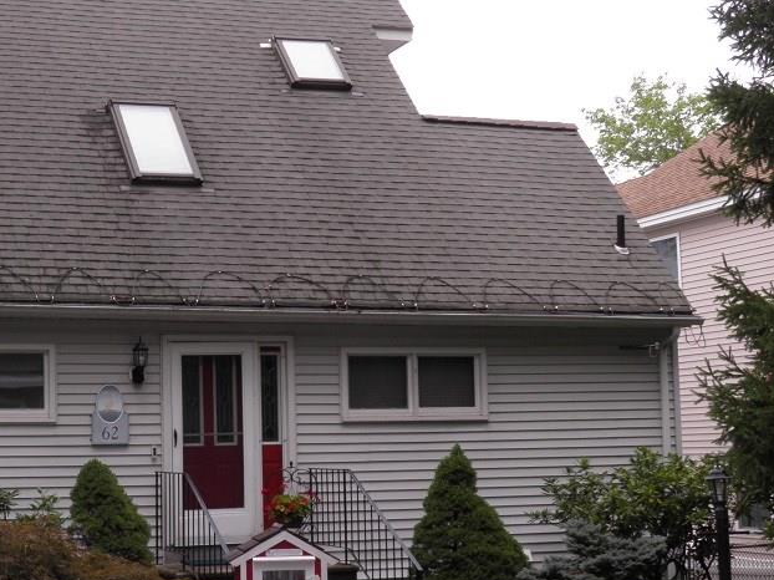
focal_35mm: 64
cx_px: 147
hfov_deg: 29.5
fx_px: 1430
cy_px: 314
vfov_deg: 22.9
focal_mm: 7.1
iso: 50
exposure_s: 1/100
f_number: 5.7
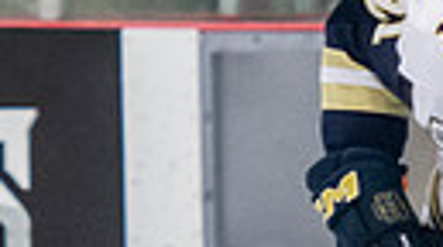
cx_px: 439
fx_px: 17798
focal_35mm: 1518
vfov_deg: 0.8
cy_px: 448
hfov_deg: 1.4
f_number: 3.2
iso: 2000
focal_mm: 135
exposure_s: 1/640
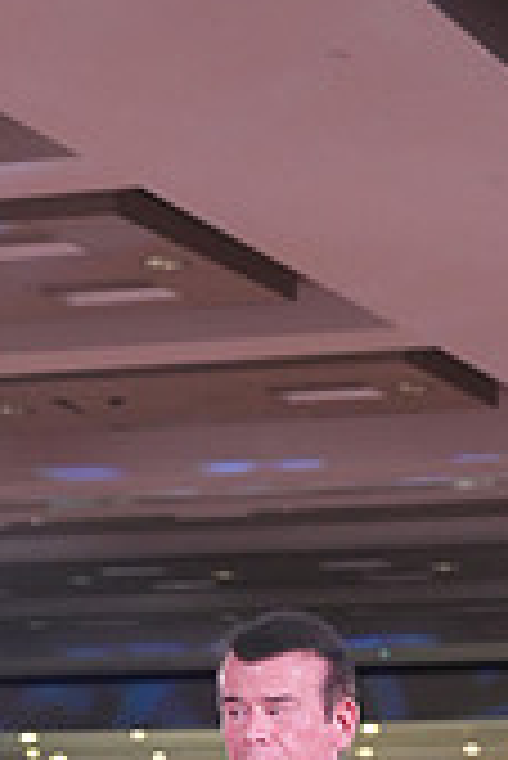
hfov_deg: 7.7
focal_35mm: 178
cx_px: 74
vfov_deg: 11.1
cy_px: 1142
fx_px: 3760
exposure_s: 1/400
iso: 2000
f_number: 4
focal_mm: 52
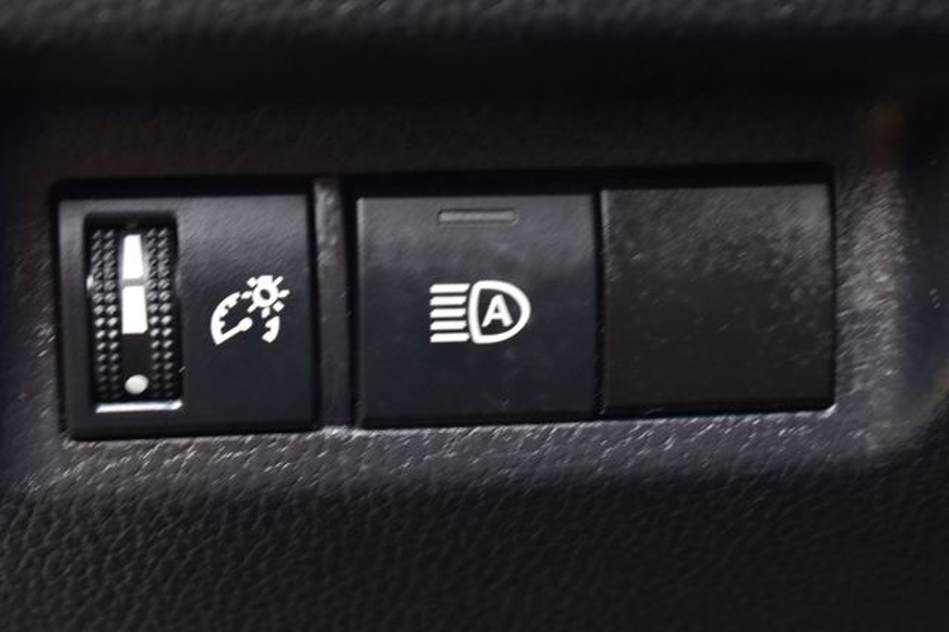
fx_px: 2174
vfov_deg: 16.5
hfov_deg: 24.6
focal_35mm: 82
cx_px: 474
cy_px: 316
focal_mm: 55
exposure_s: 1/15
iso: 720
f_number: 6.3
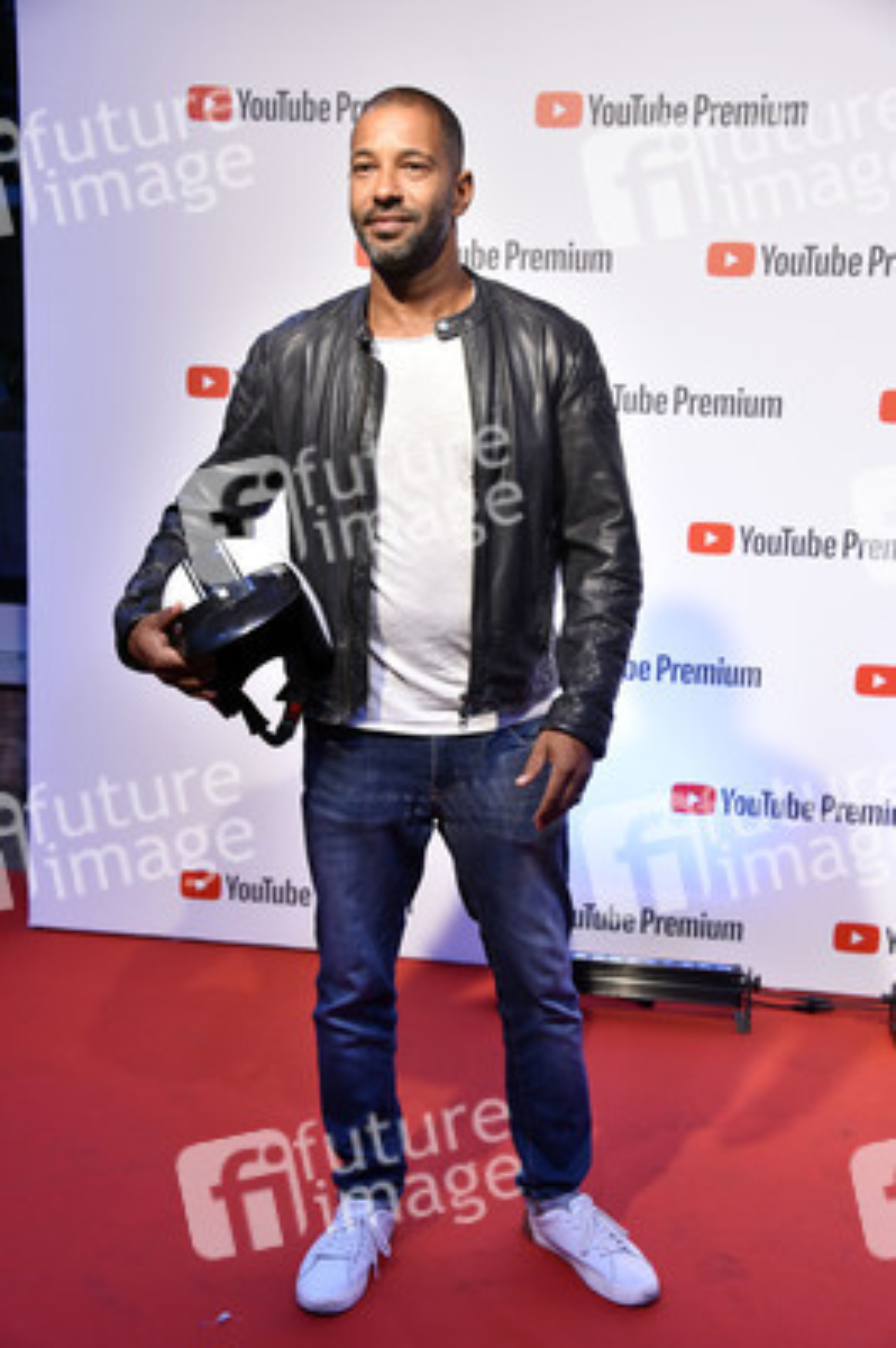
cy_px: 674
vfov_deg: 44.5
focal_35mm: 44
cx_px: 448
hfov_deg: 30.5
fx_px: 1645
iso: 640
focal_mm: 44
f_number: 5.6
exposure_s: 1/160
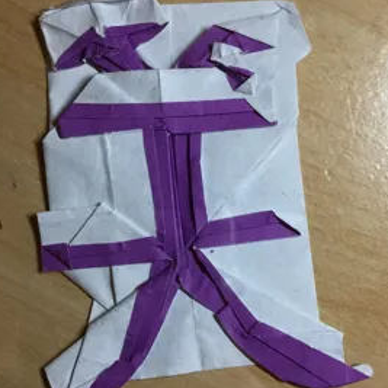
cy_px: 230
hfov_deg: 36.8
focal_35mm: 46
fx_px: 583
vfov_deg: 36.7
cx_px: 195
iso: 40
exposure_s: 1/30
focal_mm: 4.15
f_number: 2.2
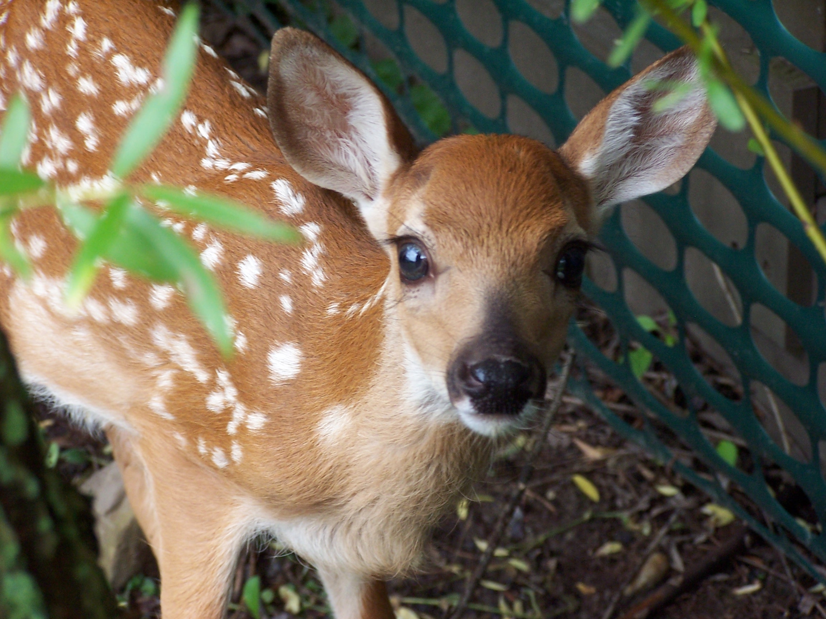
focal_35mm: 159
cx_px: 413
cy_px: 310
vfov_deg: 9.3
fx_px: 3794
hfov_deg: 12.4
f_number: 3.2
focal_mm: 26.4
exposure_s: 1/60
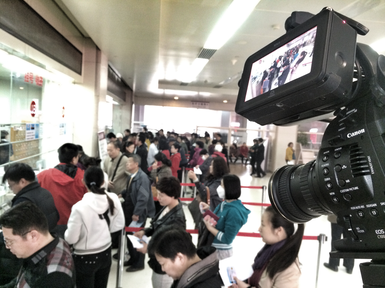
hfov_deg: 60.0
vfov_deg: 46.8
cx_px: 192
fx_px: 334
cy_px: 144
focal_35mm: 30
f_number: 2.2
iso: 320
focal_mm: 4.12
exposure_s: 1/15
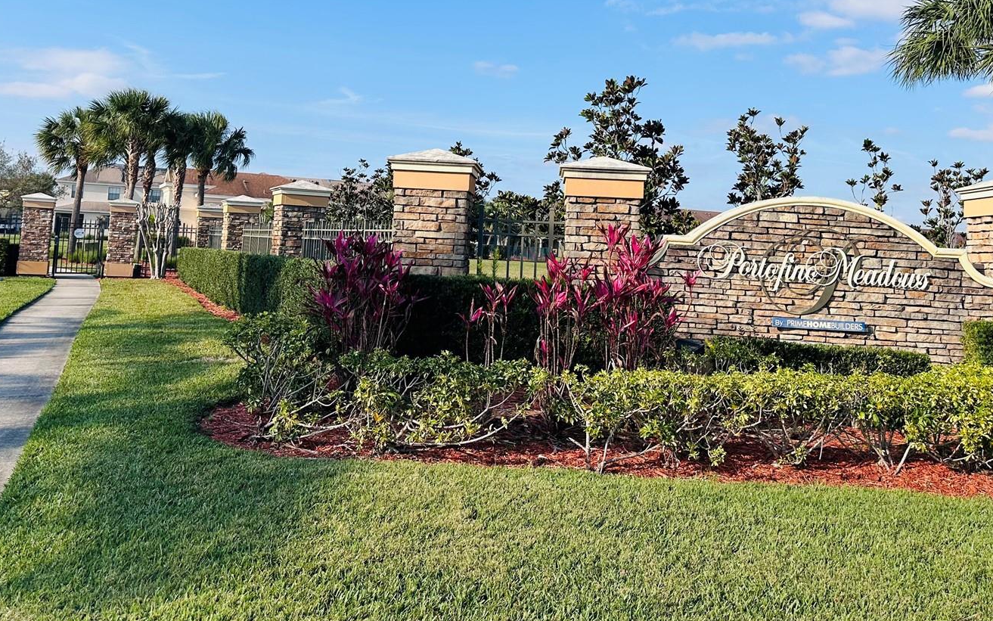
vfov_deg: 39.7
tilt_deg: +5.0
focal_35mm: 31
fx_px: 839
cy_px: 172
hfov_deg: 61.2
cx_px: 511
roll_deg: -2.8
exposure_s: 1/4348
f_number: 1.78
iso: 80
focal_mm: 6.86
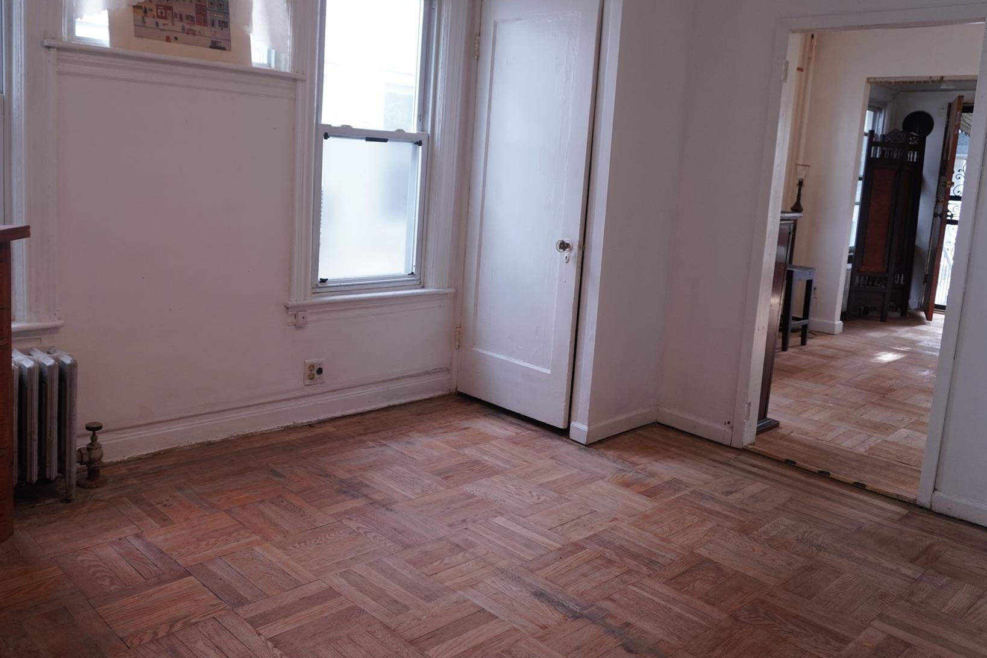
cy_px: 271
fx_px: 822
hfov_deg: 61.7
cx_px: 434
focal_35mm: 30
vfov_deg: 43.4
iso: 400
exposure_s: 1/60
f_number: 4
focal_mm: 16
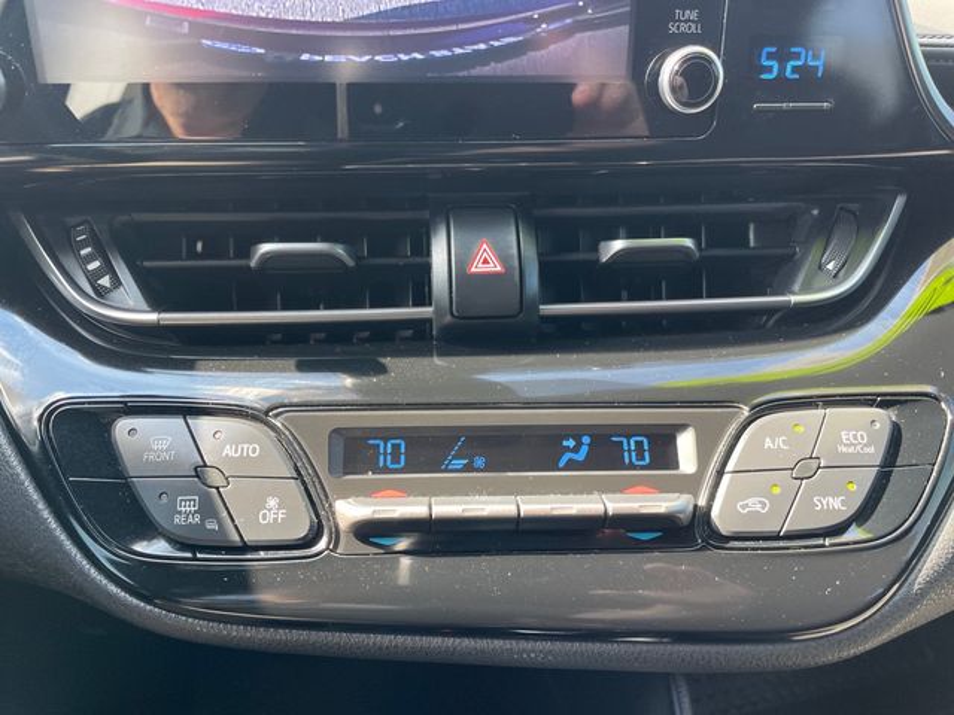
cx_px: 477
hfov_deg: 67.3
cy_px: 358
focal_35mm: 26
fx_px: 717
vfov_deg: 53.1
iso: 125
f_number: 1.6
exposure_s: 1/121
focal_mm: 4.2
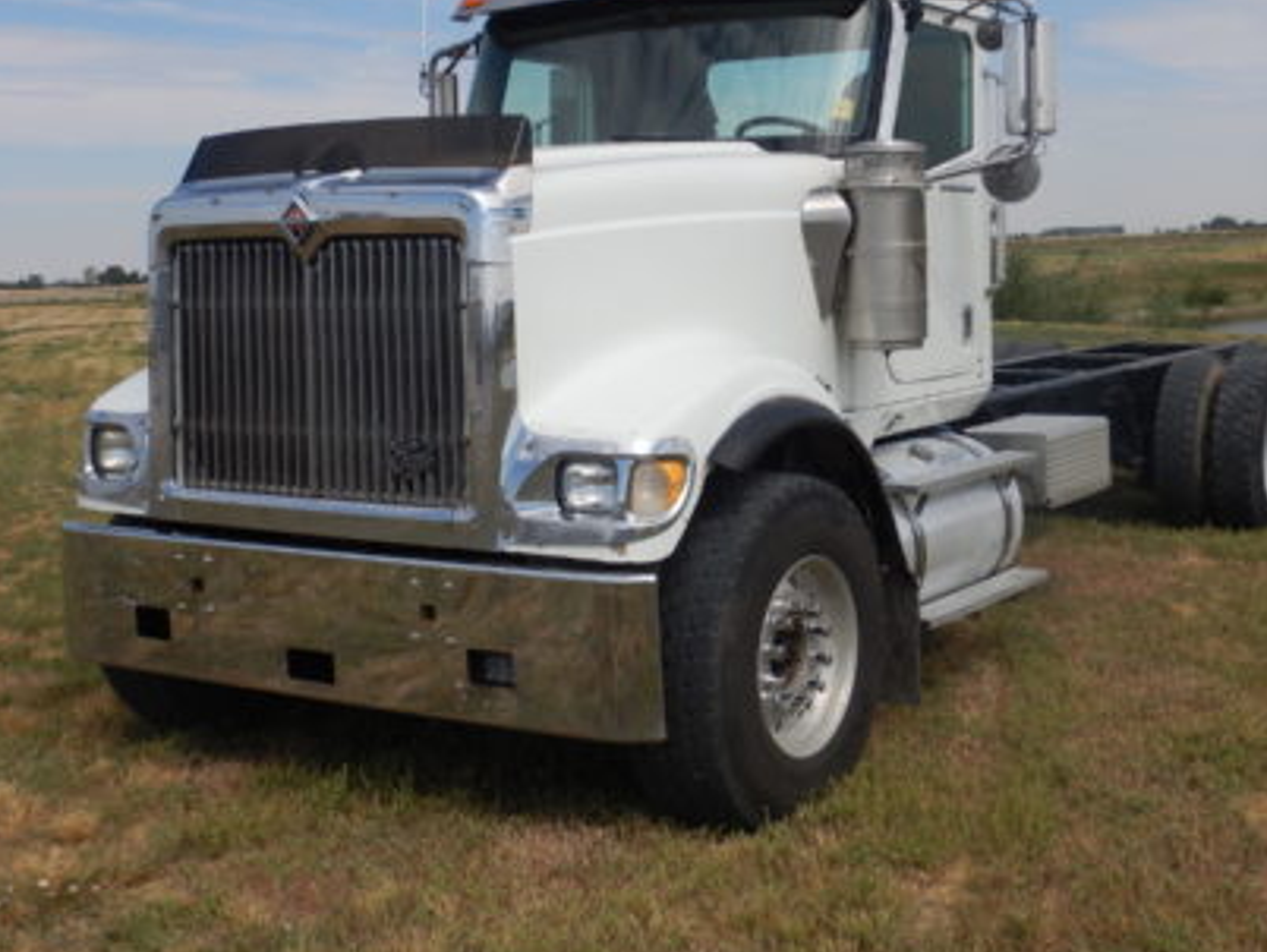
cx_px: 700
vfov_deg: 31.5
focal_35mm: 46
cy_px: 396
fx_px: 1685
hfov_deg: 41.2
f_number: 4.2
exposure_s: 1/1250
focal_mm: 6.6
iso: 125
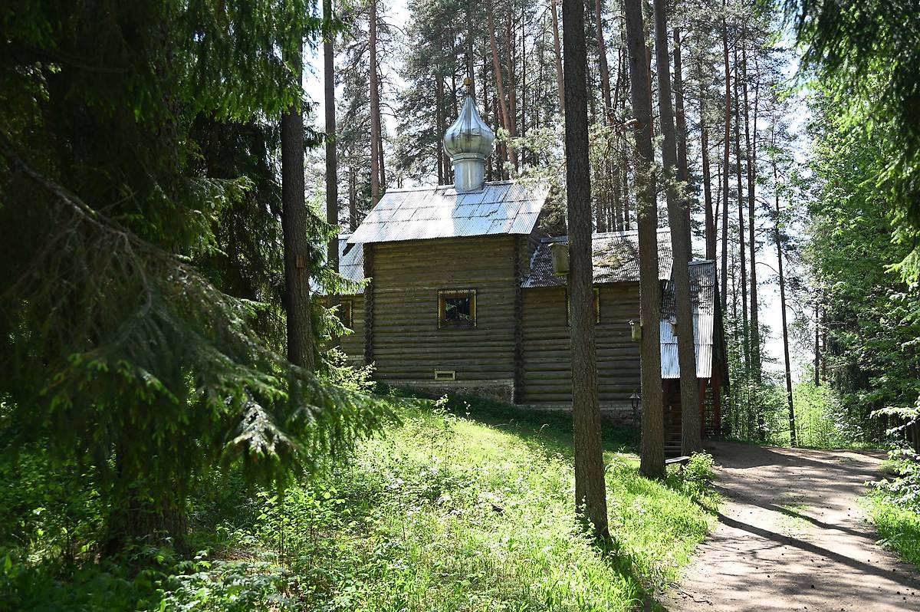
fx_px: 945
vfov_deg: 35.9
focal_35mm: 37
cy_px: 306
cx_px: 460
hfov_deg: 51.9
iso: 250
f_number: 5
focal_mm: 37
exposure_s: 1/250
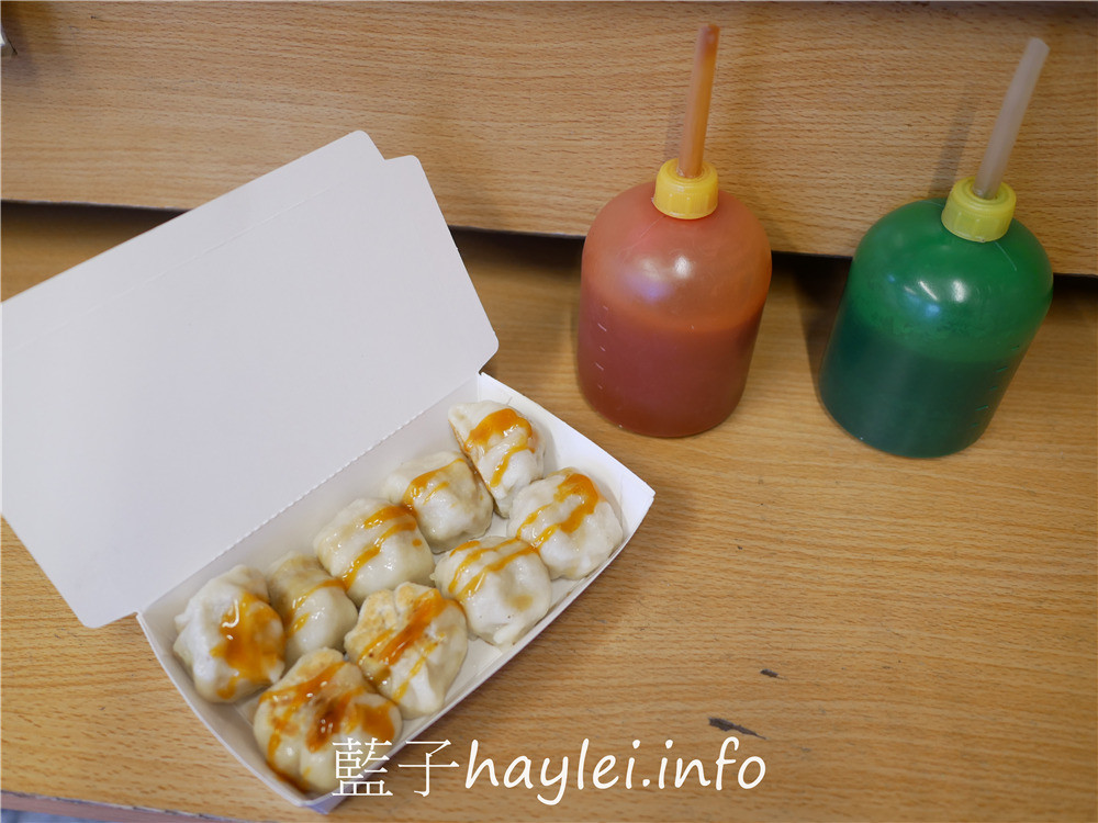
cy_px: 412
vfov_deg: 46.8
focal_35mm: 30
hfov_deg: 60.0
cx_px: 549
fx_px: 952
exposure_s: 1/60
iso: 400
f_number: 1.7
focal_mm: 15
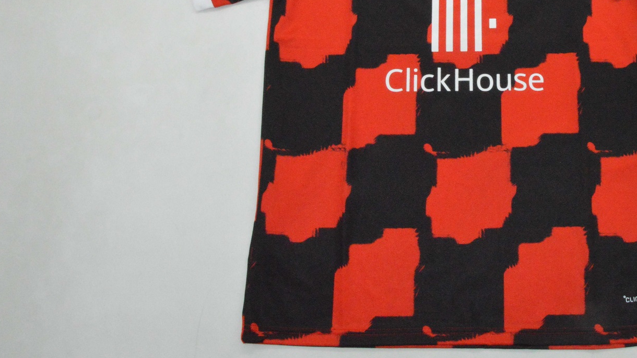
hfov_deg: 41.2
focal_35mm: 49
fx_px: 824
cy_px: 66
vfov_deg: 24.1
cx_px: 467
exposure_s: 1/200
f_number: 22
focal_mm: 21
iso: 6400
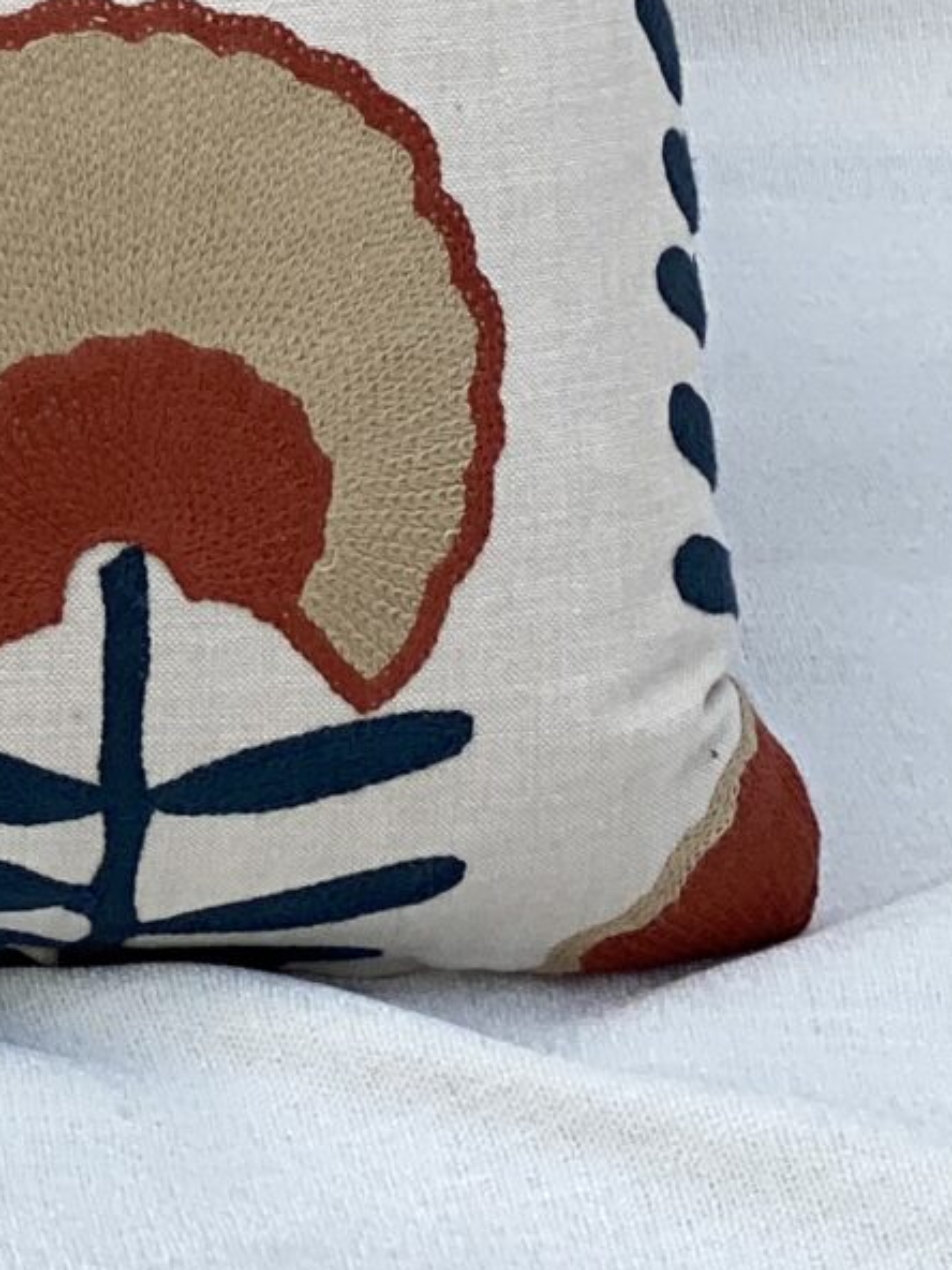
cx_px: -1042
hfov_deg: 6.4
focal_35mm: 225
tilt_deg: -17.3
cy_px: -571
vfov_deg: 8.6
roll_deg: +1.5
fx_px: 8251
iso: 20
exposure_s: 1/1229
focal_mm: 6
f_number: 2
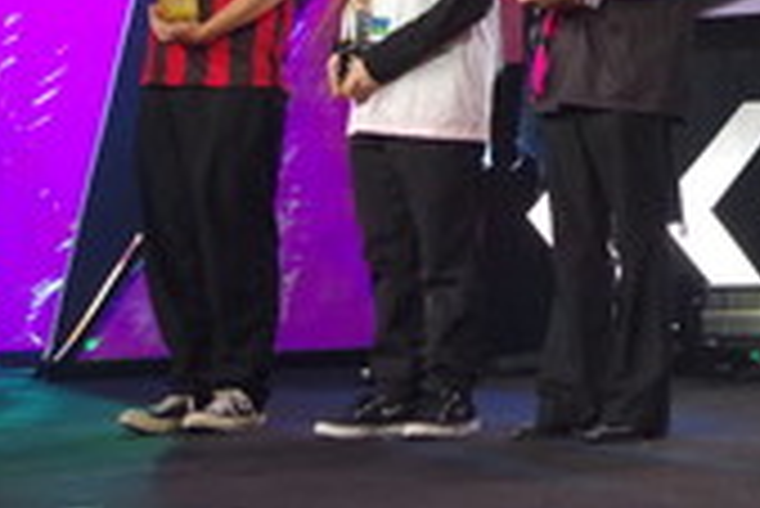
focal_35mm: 139
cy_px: -196
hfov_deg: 13.8
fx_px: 2937
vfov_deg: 9.7
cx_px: 1147
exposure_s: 1/500
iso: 3200
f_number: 5.6
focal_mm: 31
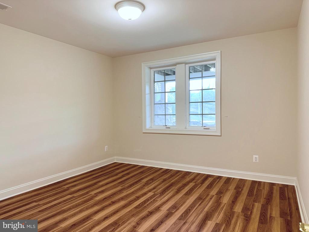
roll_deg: +0.8
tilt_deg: -1.4
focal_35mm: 24
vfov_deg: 56.8
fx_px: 214
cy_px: 116
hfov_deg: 71.6
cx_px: 154
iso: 64
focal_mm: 6.76
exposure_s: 1/30
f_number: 1.78
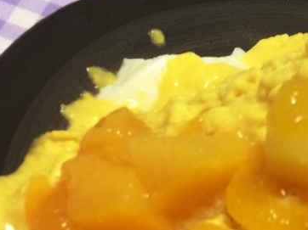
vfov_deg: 17.0
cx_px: 365
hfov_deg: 22.1
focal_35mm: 82
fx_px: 729
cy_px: 290
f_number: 2.2
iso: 125
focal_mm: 4.15
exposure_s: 1/33
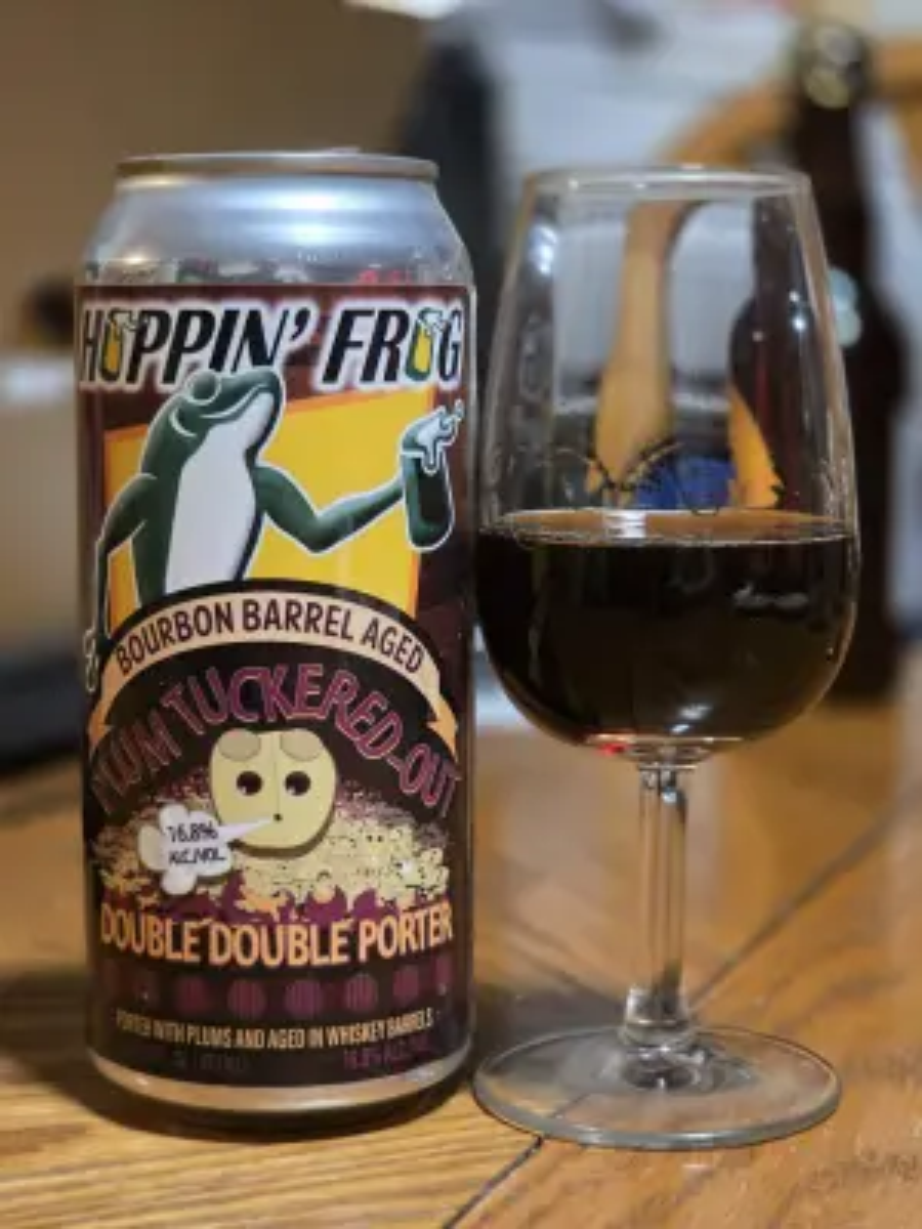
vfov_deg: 28.2
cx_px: 461
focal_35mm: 69
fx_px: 2450
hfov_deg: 21.3
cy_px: 614
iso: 500
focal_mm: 7.9
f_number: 2.4
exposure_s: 1/30
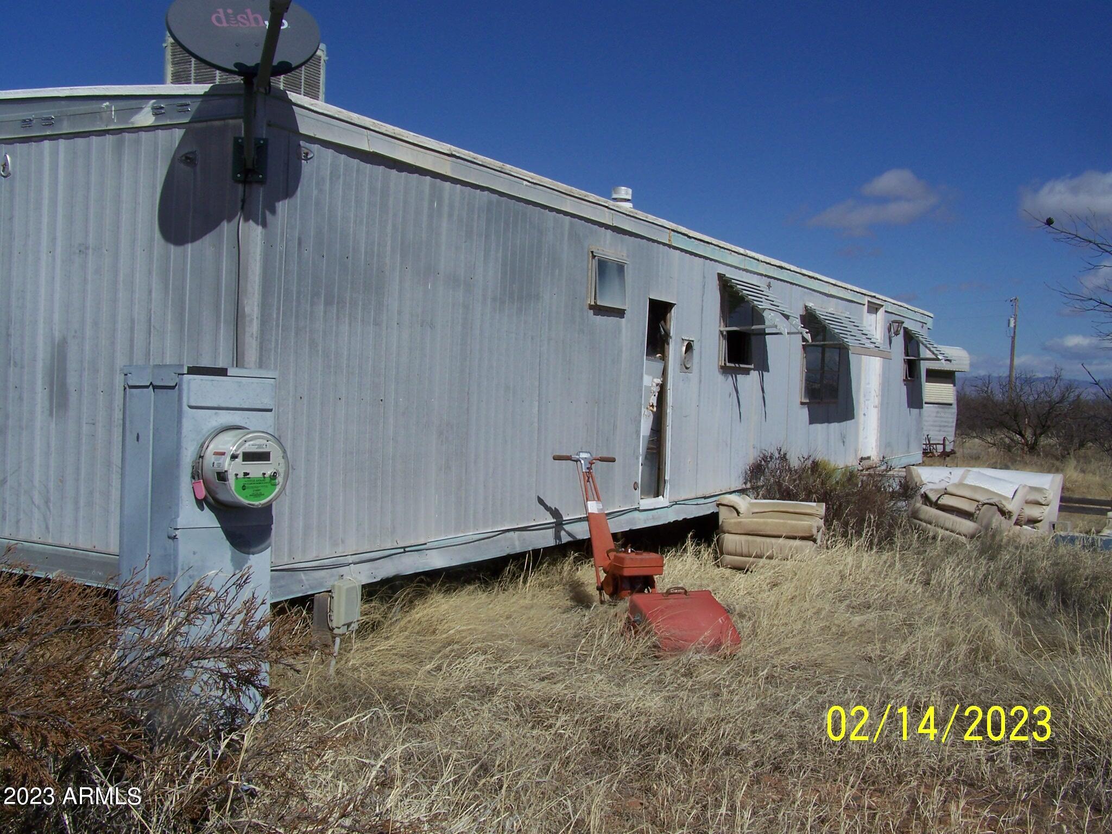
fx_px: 1221
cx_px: 556
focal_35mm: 38
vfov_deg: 37.7
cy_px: 417
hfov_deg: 49.0
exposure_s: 1/800
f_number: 5.6
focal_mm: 6.3
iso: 64
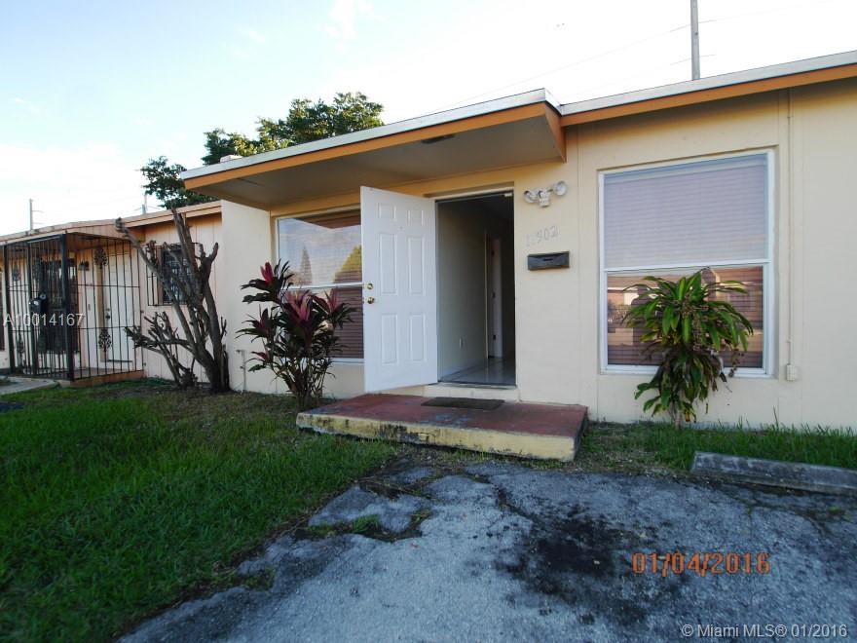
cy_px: 322
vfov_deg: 71.6
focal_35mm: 18
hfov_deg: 87.8
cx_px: 428
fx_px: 446
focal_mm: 9
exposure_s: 1/125
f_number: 5
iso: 160
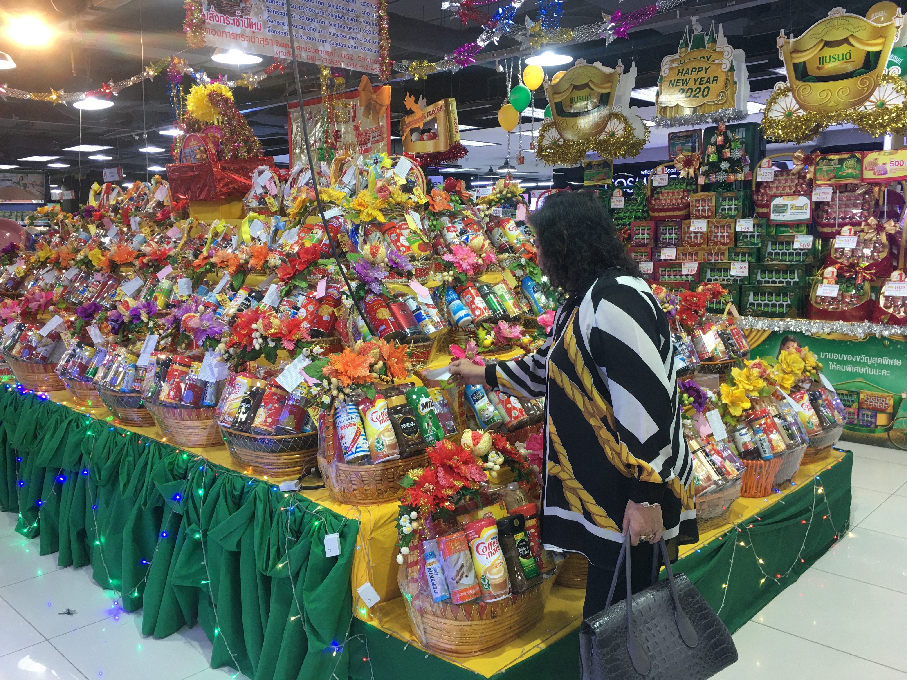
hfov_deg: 61.7
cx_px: 454
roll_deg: +1.1
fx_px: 760
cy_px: 340
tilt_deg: -8.7
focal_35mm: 29
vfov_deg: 48.2
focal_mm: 4.15
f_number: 2.2
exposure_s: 1/17
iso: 32
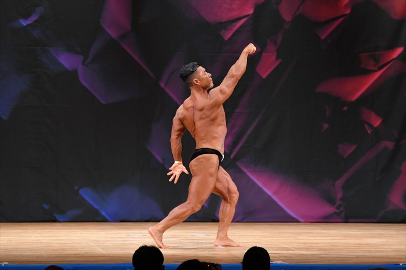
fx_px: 2536
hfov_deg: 9.2
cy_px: 135
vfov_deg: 6.1
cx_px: 203
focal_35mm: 225
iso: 3200
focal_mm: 150
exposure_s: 1/400
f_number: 5.6
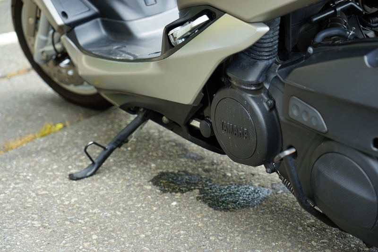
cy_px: 126
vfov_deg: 18.9
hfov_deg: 28.1
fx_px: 756
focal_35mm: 72
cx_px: 189
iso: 100
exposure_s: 1/90
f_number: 4
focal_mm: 72
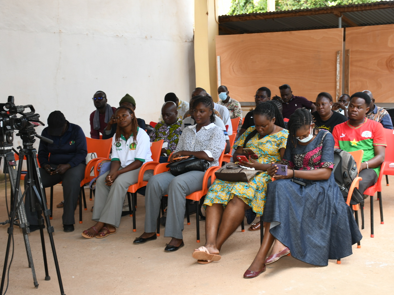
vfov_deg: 26.1
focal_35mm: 56
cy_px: 146
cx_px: 213
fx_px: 637
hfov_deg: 34.3
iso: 200
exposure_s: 1/100
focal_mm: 34
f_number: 4.2
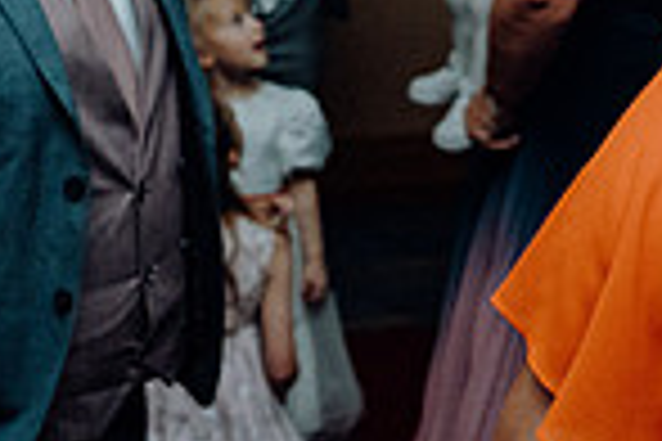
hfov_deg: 20.8
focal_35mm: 95
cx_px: 9
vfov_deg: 14.2
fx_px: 1747
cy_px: 20
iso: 2500
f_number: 3.5
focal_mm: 24
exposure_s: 1/160
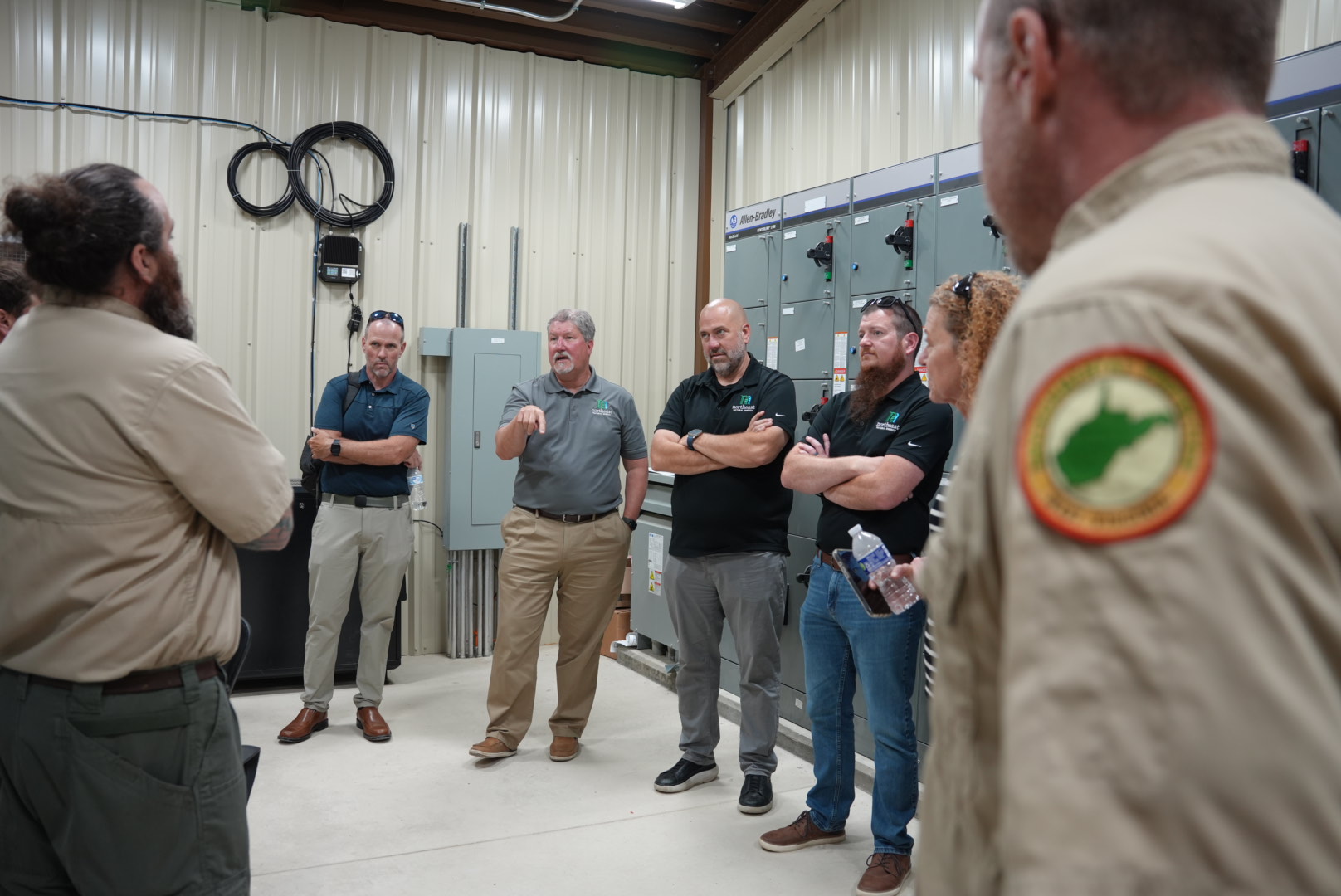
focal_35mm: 28
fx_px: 1044
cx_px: 670
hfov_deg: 65.4
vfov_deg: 46.5
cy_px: 448
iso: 800
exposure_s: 1/160
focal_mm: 28
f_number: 4
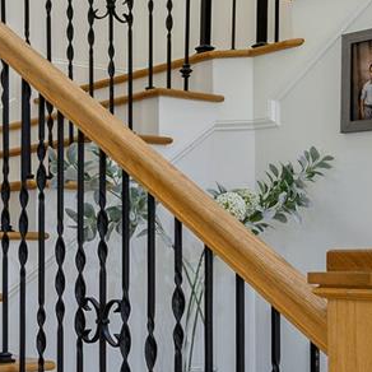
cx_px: 123
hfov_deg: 25.6
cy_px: 222
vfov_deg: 25.7
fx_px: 815
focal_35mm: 67
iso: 320
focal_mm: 15
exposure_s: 1/20
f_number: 7.1
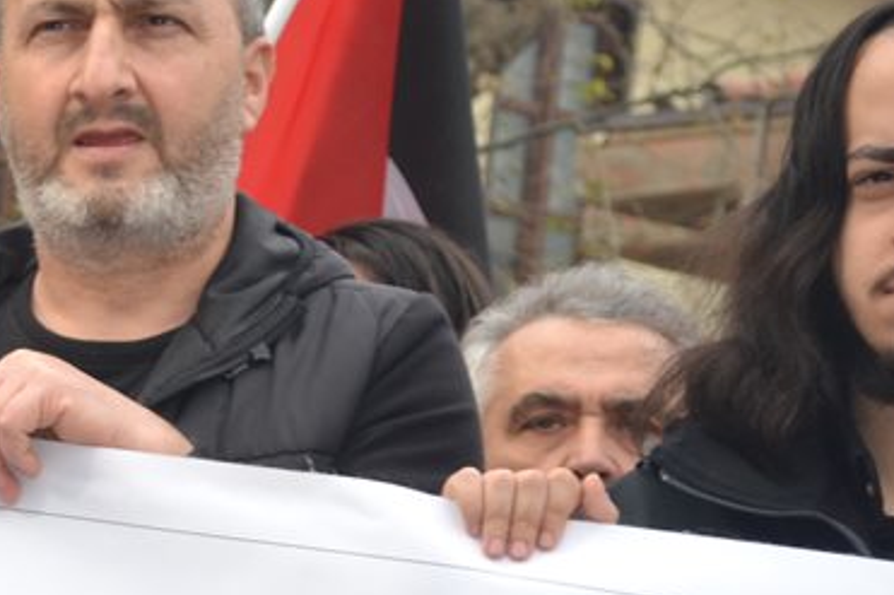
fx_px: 6177
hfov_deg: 8.0
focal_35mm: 249
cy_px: 966
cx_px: -699
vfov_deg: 5.5
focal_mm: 45
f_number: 5.3
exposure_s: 1/125
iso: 100
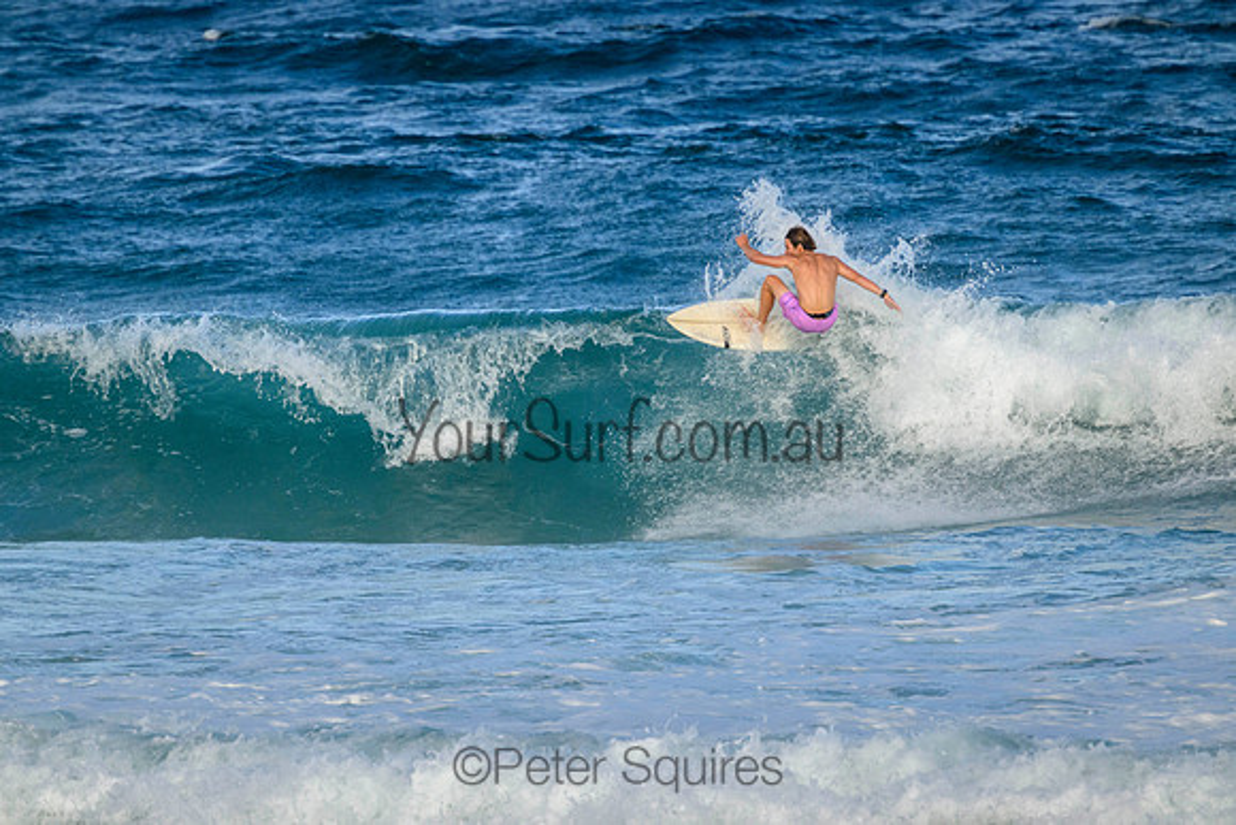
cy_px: 412
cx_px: 618
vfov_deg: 1.7
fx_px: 27472
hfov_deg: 2.6
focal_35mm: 800
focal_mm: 800
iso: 1600
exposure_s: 1/1600
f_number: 11
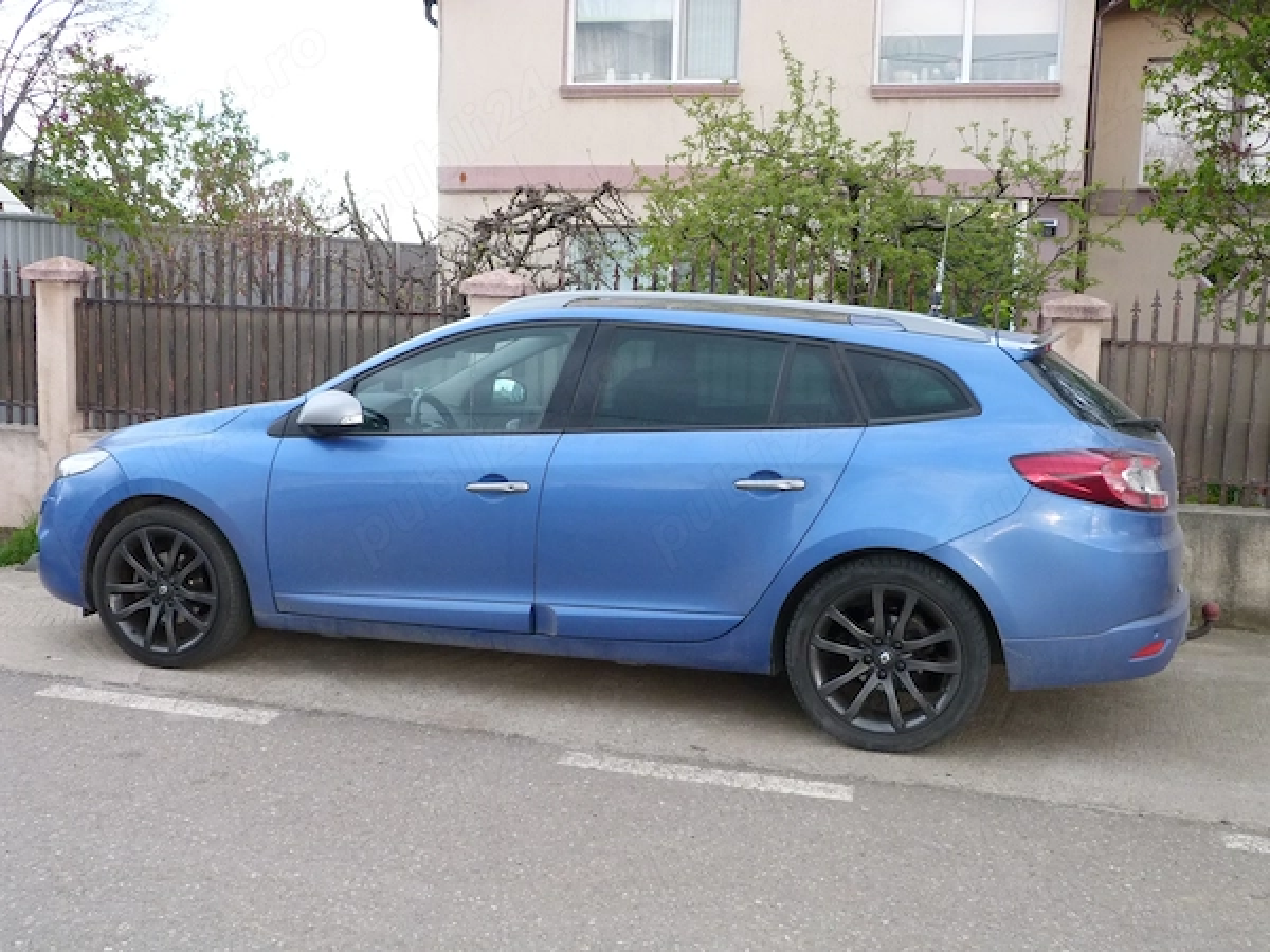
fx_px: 1394
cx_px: 635
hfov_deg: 49.0
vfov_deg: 37.7
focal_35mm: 38
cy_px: 476
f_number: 3.1
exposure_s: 1/60
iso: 250
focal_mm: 6.8
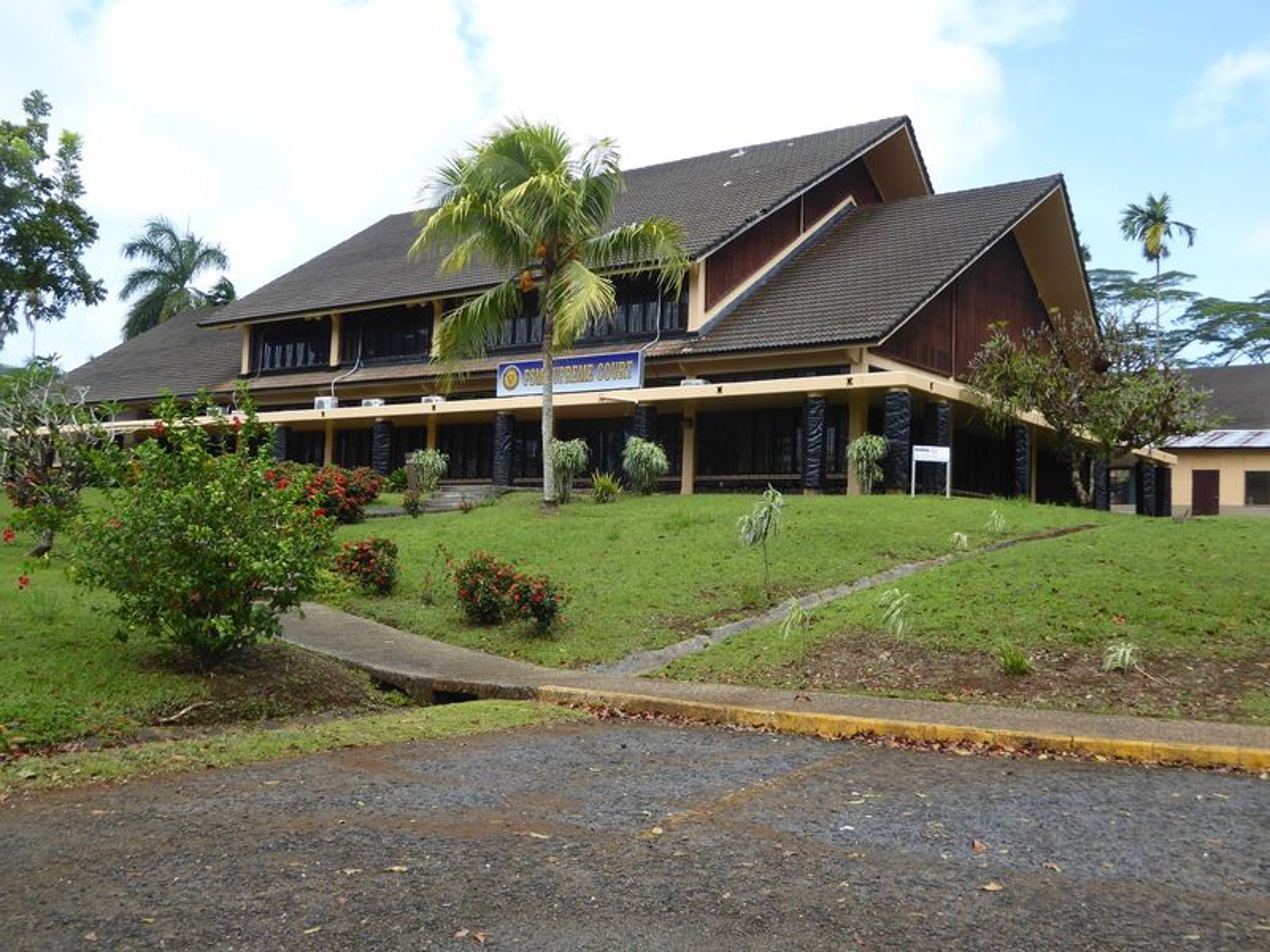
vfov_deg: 39.7
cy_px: 476
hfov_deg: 51.4
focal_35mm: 36
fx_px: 1321
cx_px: 635
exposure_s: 1/320
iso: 80
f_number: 3.7
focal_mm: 6.3
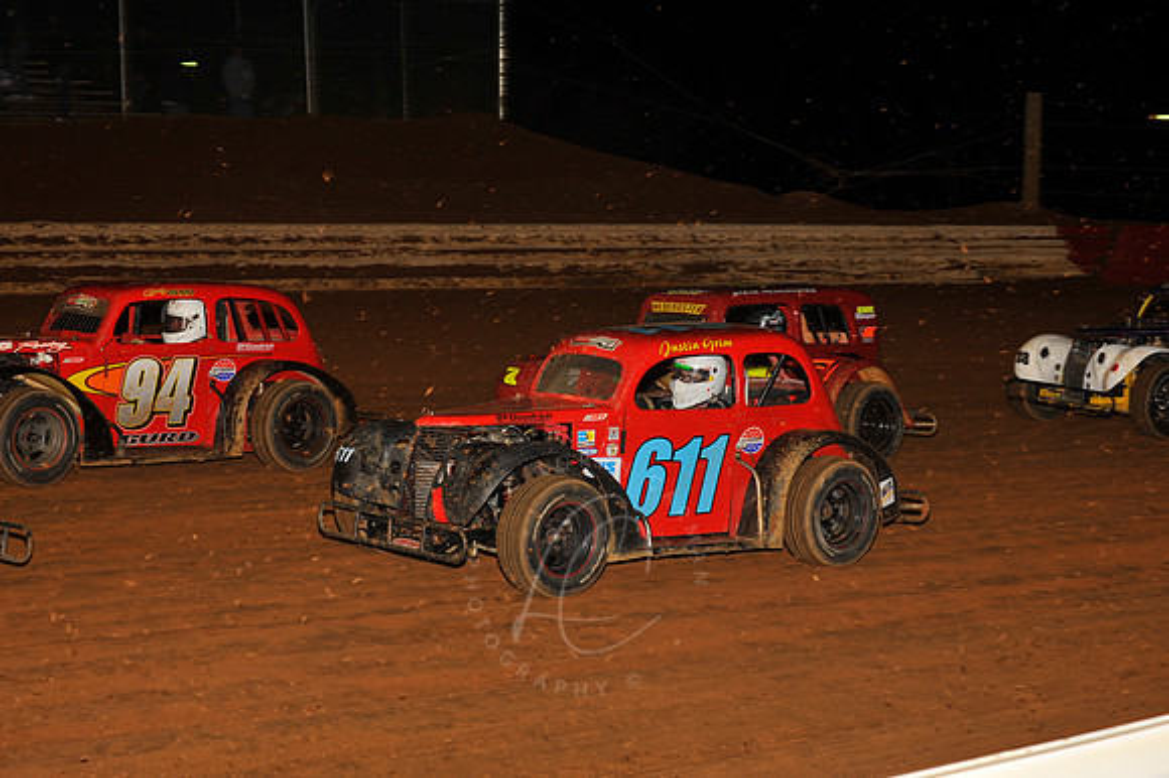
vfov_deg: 17.0
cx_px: 584
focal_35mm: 80
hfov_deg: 25.4
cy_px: 389
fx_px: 2596
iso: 500
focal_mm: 80
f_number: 7.1
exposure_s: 1/250
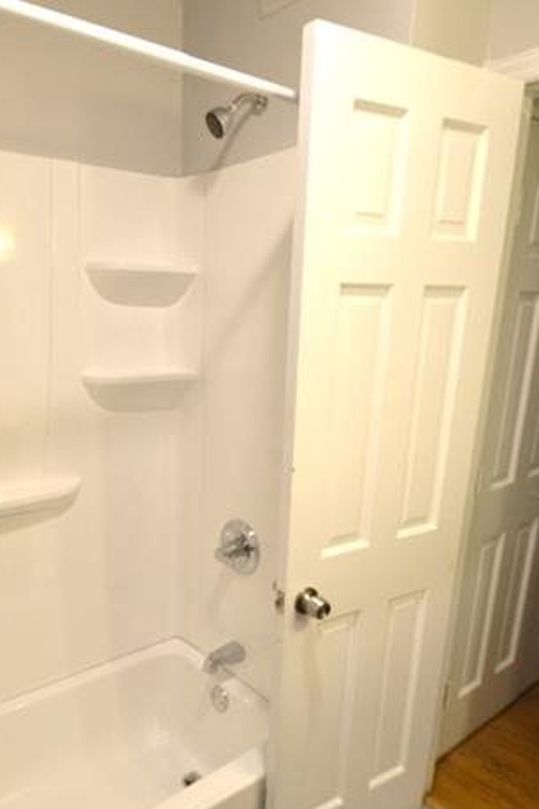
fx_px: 562
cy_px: 491
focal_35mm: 25
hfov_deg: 49.8
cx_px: 156
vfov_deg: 70.7
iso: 400
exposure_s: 1/60
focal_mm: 10
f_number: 3.5
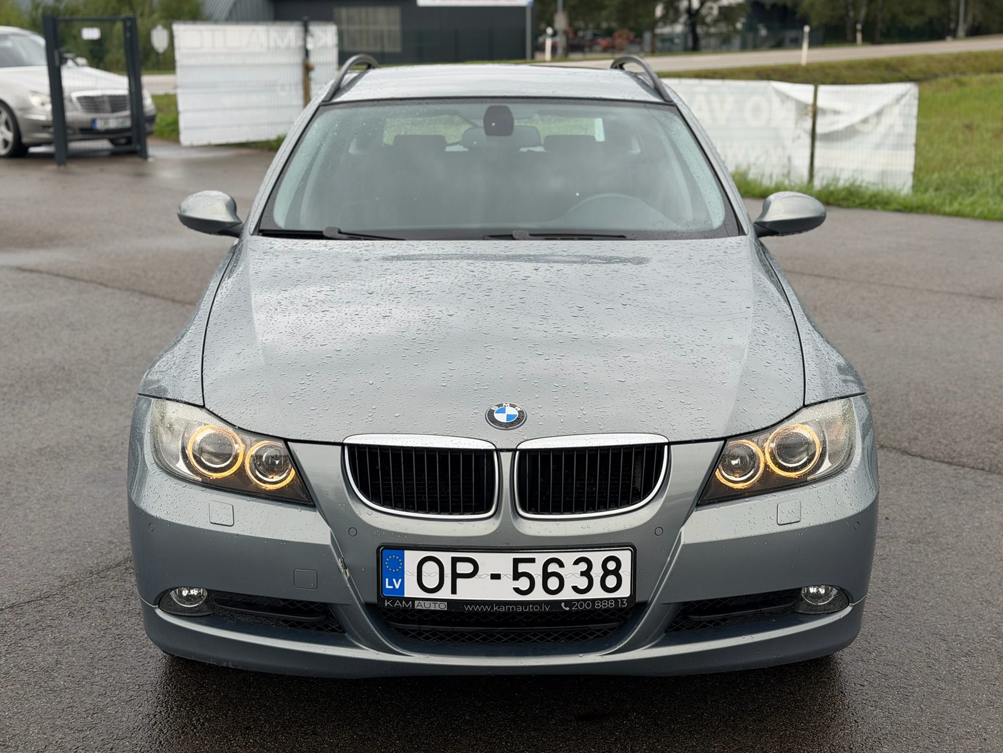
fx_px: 1391
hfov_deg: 39.7
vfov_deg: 30.3
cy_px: 376
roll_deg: -0.1
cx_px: 502
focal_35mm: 48
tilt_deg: -14.5
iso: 64
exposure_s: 1/447
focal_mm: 6.76
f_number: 1.78
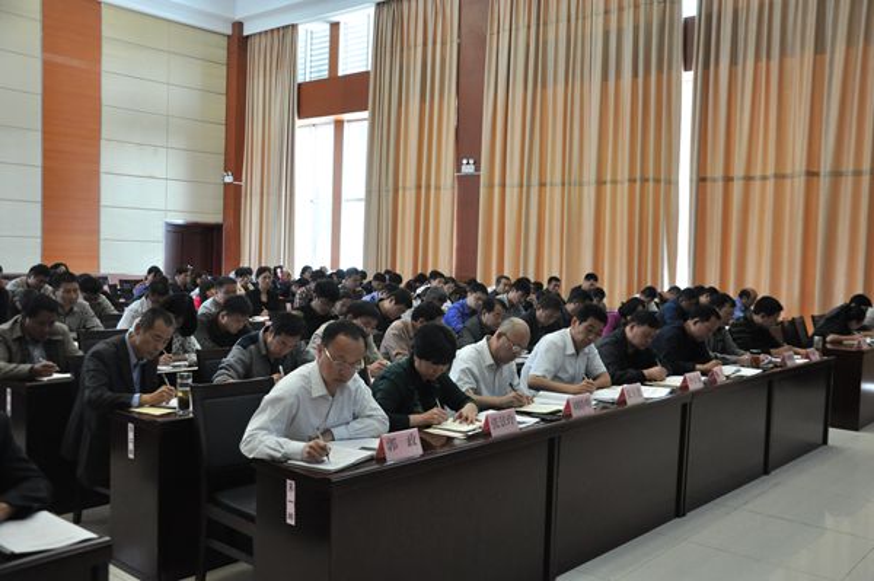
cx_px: 437
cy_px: 290
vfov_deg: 39.9
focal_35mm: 33
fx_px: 800
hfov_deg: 57.3
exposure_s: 1/80
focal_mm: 22
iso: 800
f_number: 4.5
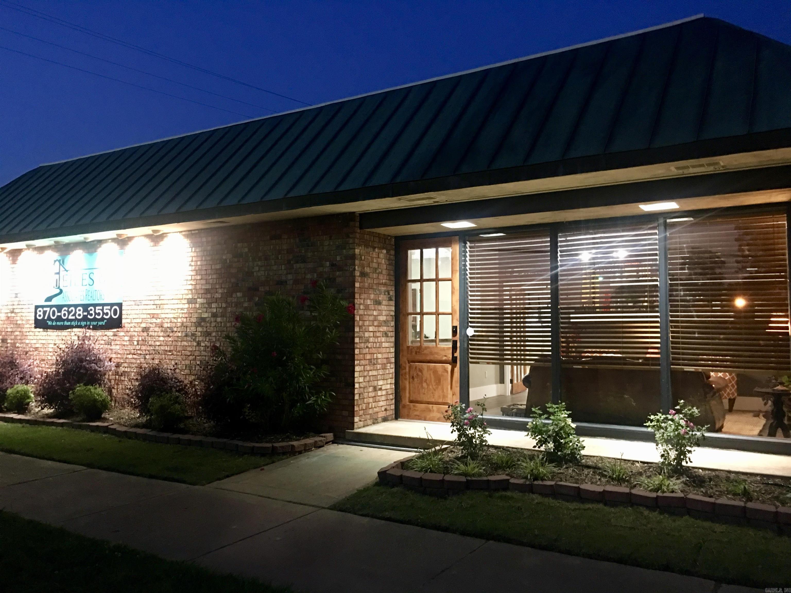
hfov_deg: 61.7
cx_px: 396
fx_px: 663
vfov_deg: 48.2
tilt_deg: +4.6
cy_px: 296
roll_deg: -0.5
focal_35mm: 29
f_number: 2.2
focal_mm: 4.15
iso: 64
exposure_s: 1/4
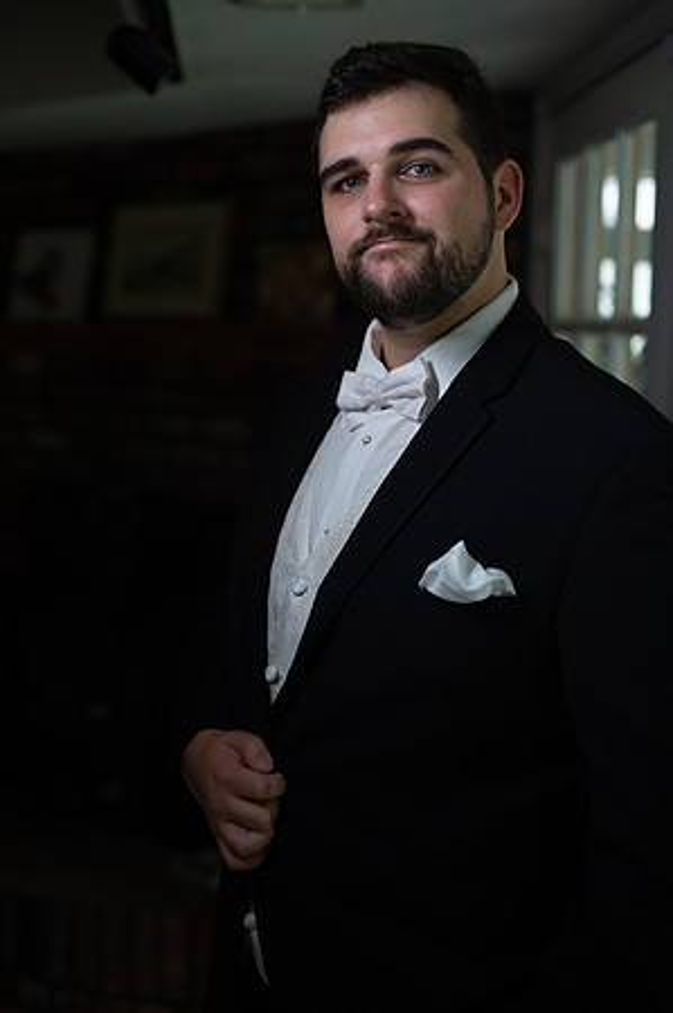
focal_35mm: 50
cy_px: 506
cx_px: 336
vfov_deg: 39.6
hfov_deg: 26.9
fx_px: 1405
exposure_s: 1/400
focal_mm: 50
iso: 1000
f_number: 2.8
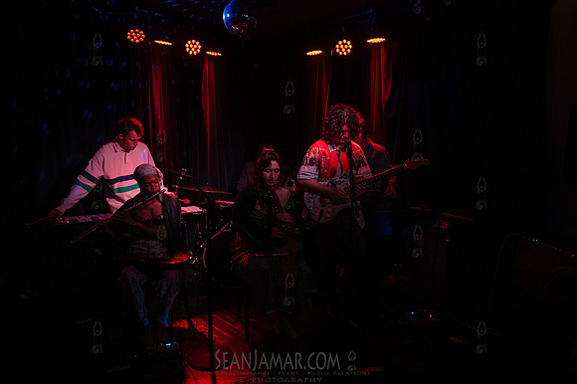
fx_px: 387
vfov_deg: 52.8
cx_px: 288
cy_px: 192
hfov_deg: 73.4
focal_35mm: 24
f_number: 3.5
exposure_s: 1/320
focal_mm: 24
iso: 12800
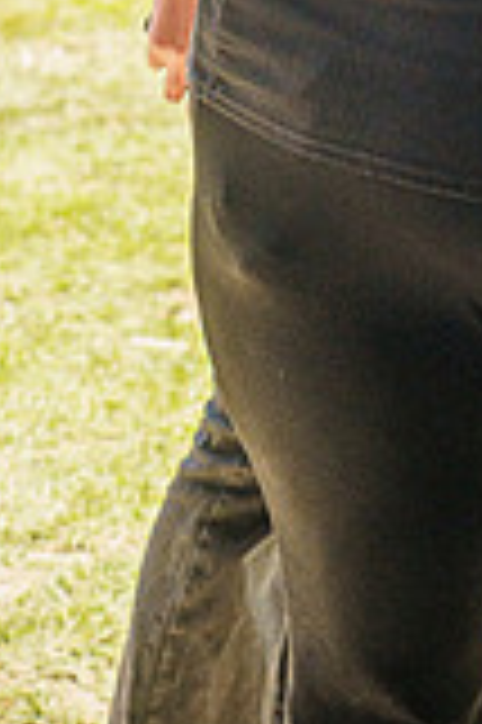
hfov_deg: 7.6
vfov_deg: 11.2
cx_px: 500
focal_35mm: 179
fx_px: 3602
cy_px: -252
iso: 800
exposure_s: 1/1600
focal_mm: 64
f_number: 5.6
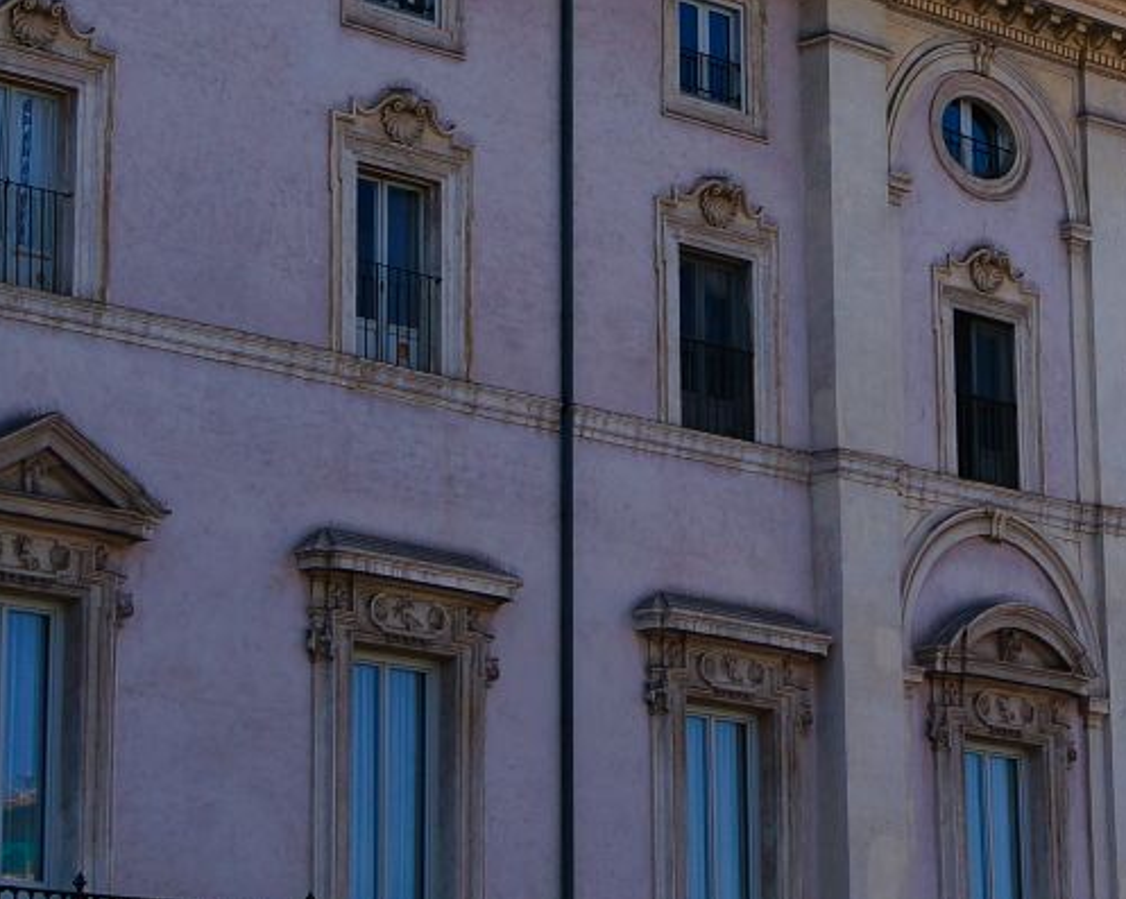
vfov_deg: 9.6
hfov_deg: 11.6
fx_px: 5279
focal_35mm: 159
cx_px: 1792
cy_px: -291
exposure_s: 1/1000
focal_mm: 35
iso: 100
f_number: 4
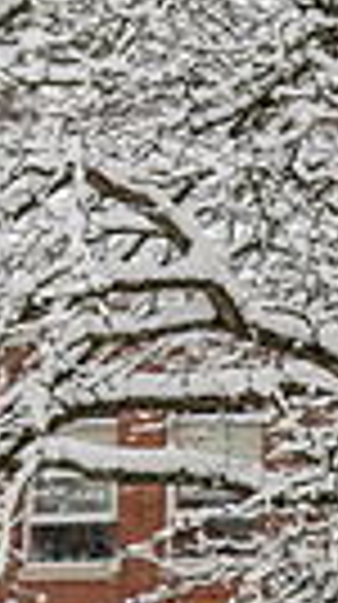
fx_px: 8125
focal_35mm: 508
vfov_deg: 4.2
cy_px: 749
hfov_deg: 2.4
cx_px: 460
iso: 100
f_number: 3.5
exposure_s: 1/400
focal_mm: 112
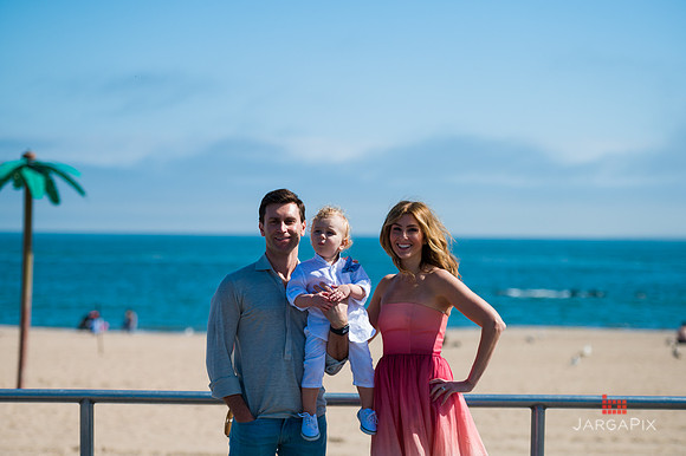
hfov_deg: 19.5
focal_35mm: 105
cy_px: 228
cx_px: 343
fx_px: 2000
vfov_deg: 13.0
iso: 200
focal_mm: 105
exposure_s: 1/5000
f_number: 3.2
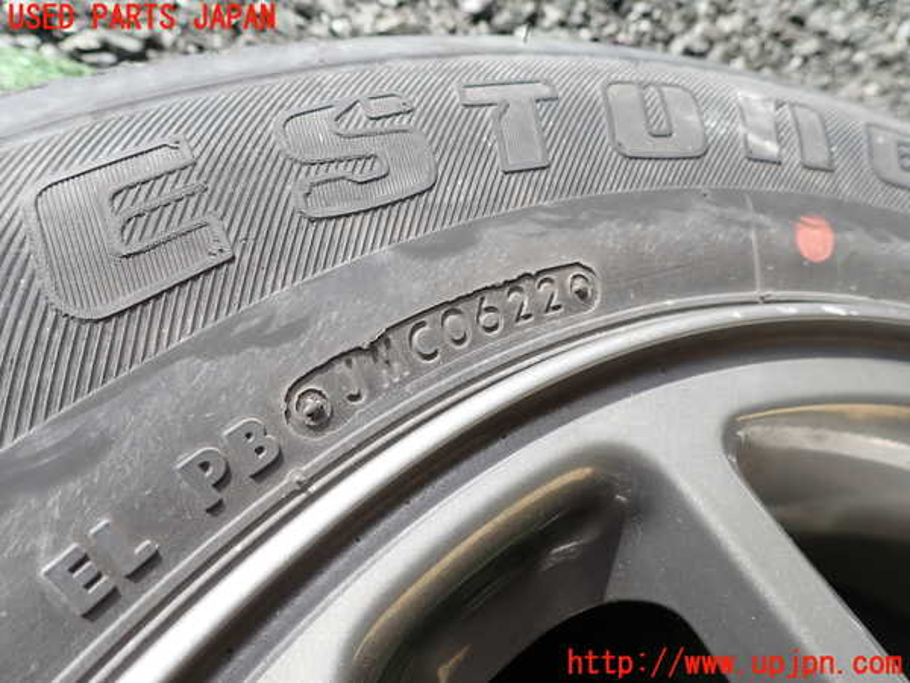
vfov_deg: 54.9
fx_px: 657
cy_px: 342
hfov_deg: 69.4
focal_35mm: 25
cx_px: 455
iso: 100
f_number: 2.8
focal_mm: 4.5
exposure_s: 1/320
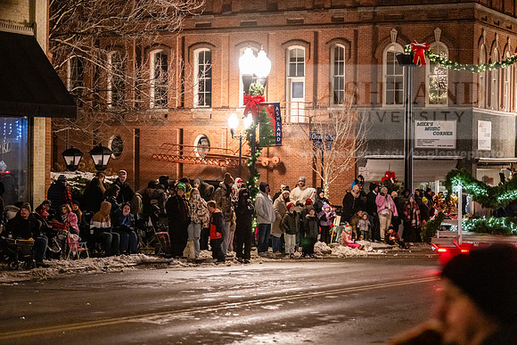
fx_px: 1307
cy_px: 172
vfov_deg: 15.0
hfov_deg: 22.4
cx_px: 258
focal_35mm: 91
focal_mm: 91
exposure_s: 1/200
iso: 8000
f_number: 2.8
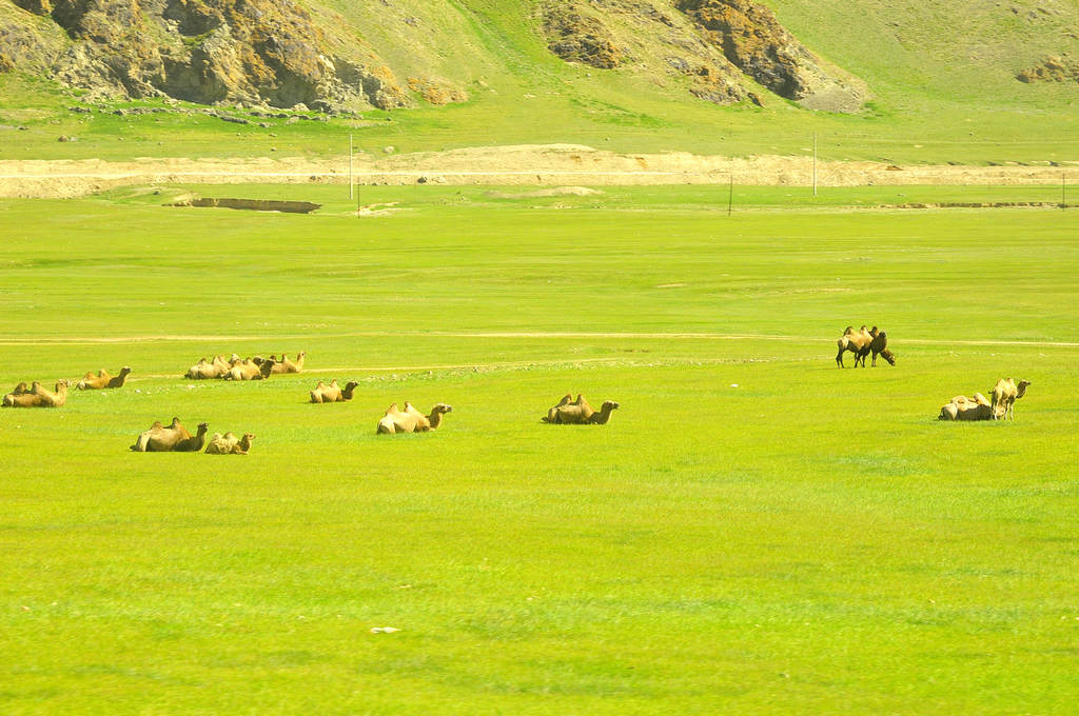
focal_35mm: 128
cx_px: 540
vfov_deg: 10.7
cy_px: 358
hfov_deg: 16.1
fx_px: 3817
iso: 400
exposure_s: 1/200
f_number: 11
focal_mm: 85
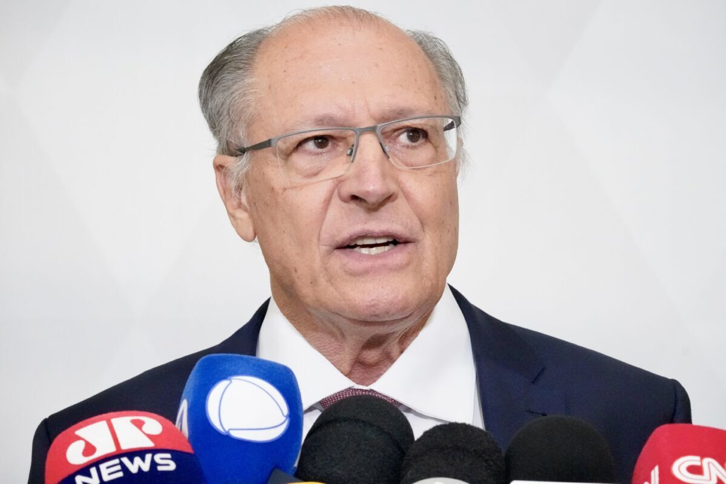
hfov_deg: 17.9
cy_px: 242
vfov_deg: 12.0
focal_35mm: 114
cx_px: 363
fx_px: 2299
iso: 10000
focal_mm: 76
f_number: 10
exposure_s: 1/100
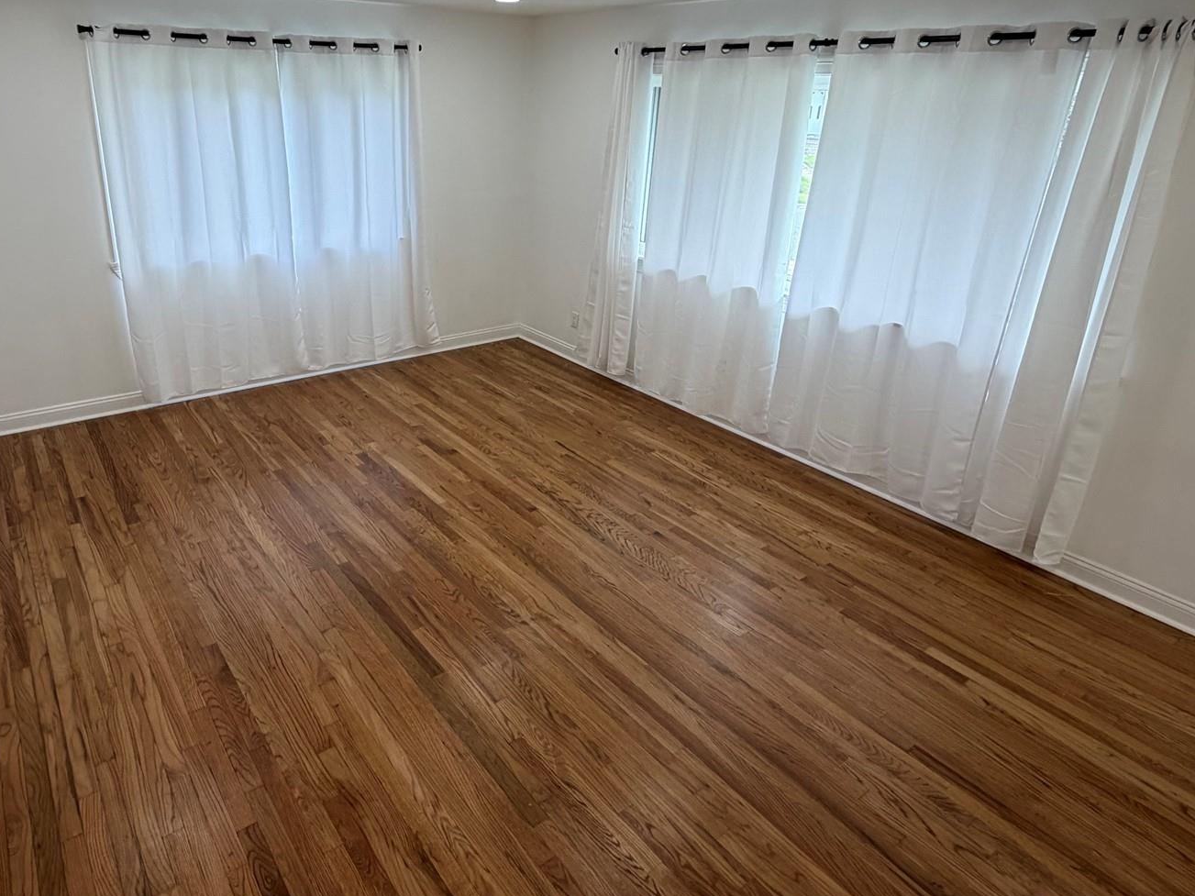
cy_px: 365
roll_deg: -0.2
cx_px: 477
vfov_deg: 60.6
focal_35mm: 22
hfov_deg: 75.5
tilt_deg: -18.4
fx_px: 759
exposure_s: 1/120
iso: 100
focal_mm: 2.22
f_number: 2.2
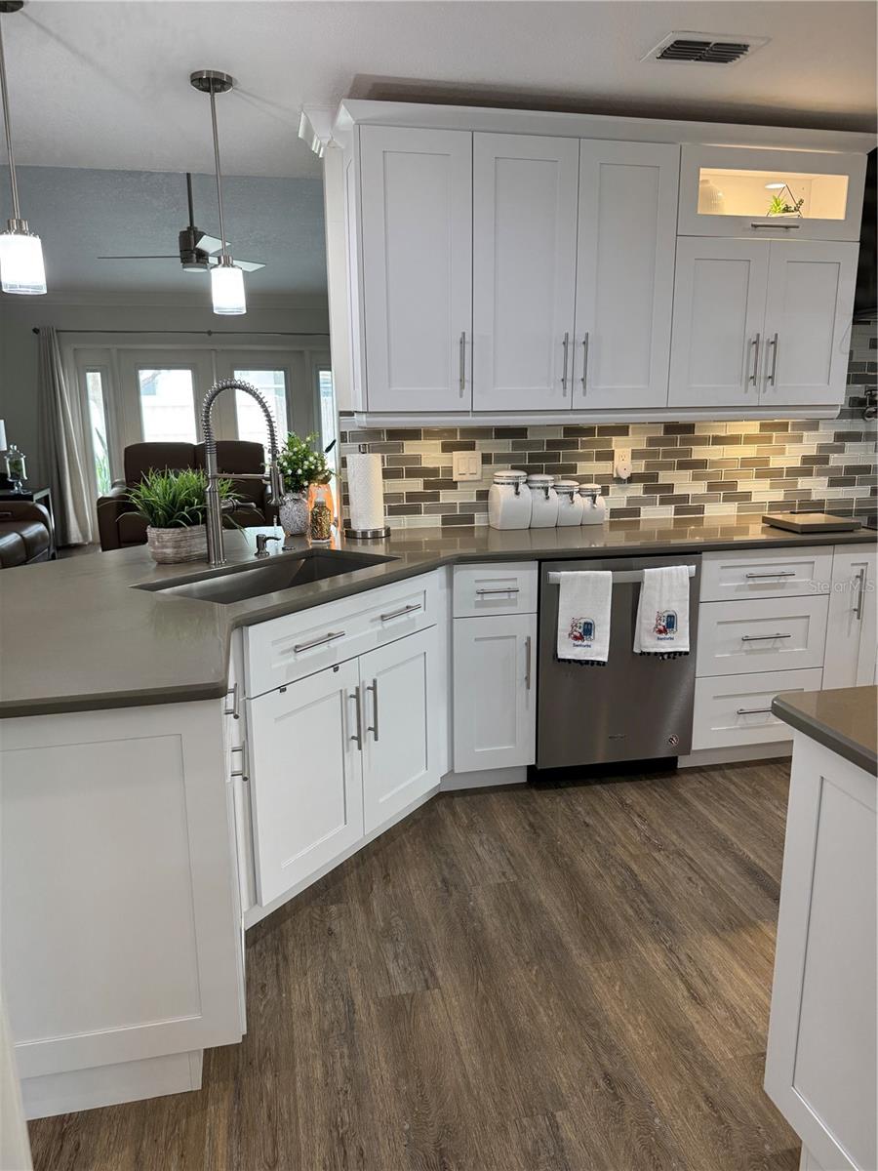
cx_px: 439
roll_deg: +1.4
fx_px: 812
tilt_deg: -12.1
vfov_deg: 71.6
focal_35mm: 24
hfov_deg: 56.8
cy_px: 586
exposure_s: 1/120
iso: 200
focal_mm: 6.76
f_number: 1.78
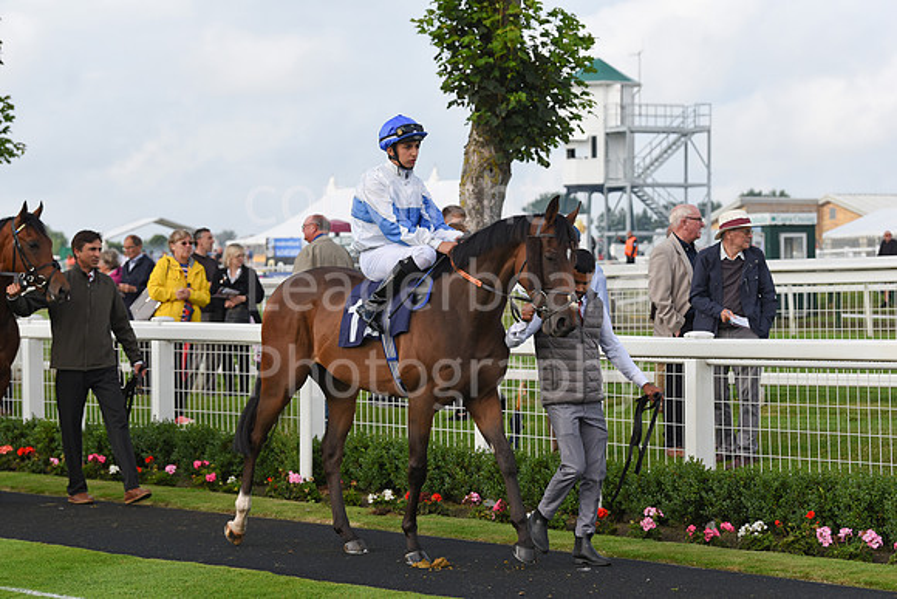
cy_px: 300
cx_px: 448
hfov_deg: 20.0
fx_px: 2542
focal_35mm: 102
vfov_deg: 13.4
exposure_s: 1/2000
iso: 500
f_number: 5.6
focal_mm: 102
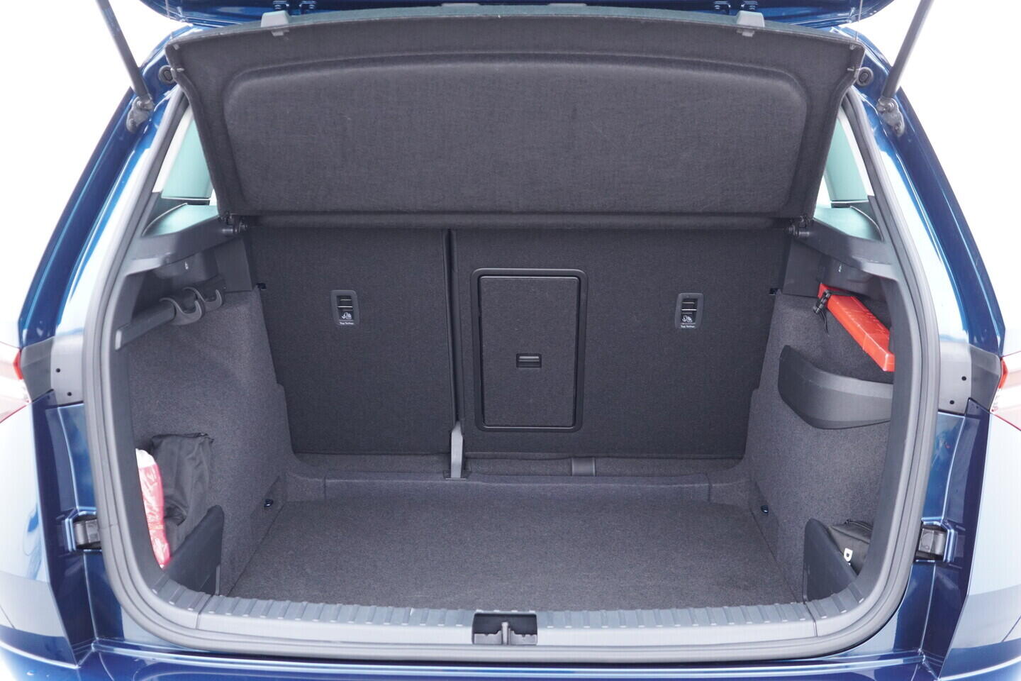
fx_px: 1021
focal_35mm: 36
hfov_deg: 53.1
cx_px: 510
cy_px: 340
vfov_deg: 36.9
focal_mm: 24
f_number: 2.8
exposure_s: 1/40
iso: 1000
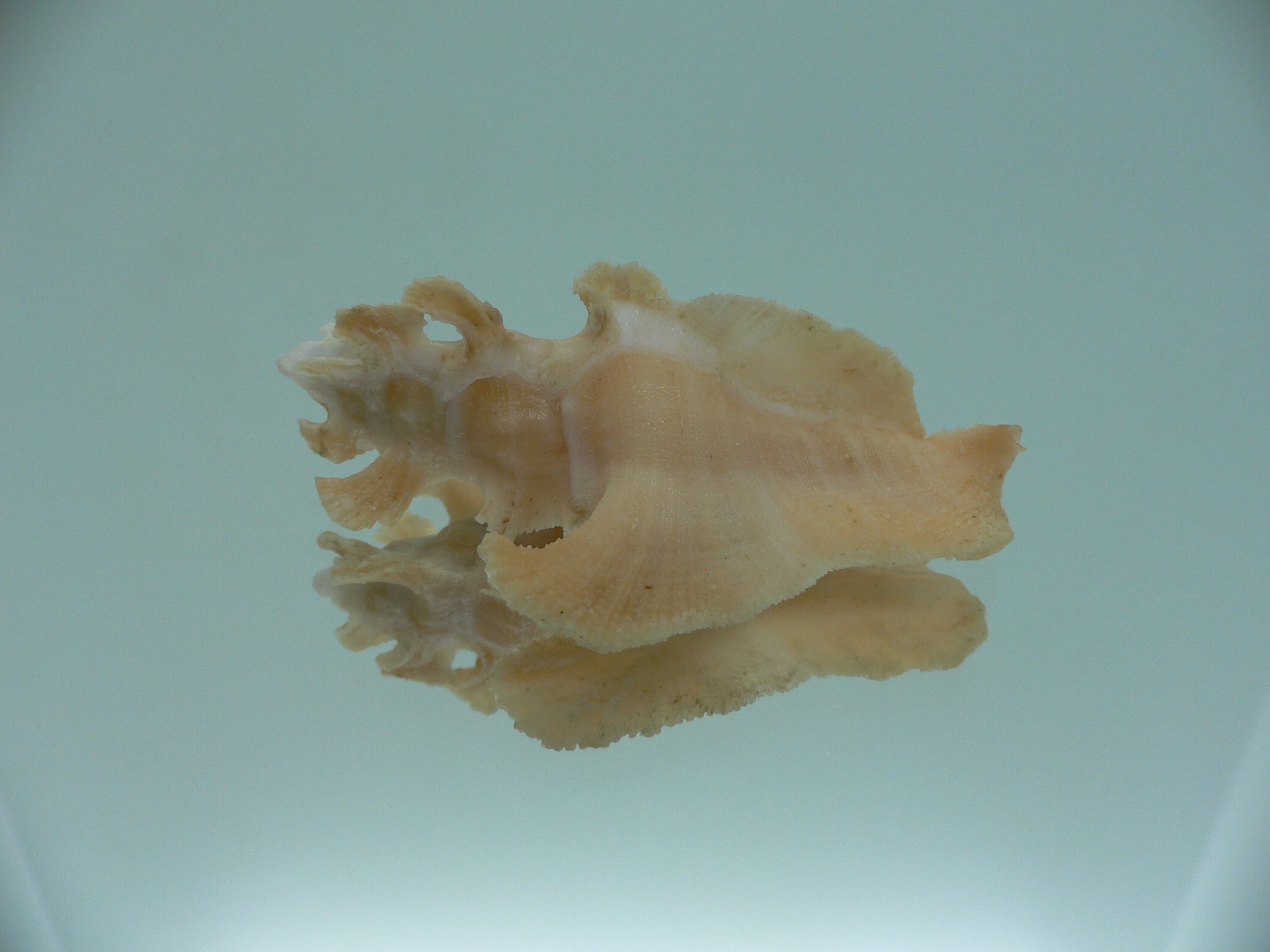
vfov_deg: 40.7
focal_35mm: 35
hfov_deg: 52.6
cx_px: 635
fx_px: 1284
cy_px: 476
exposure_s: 1/60
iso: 80
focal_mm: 4.6
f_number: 2.8
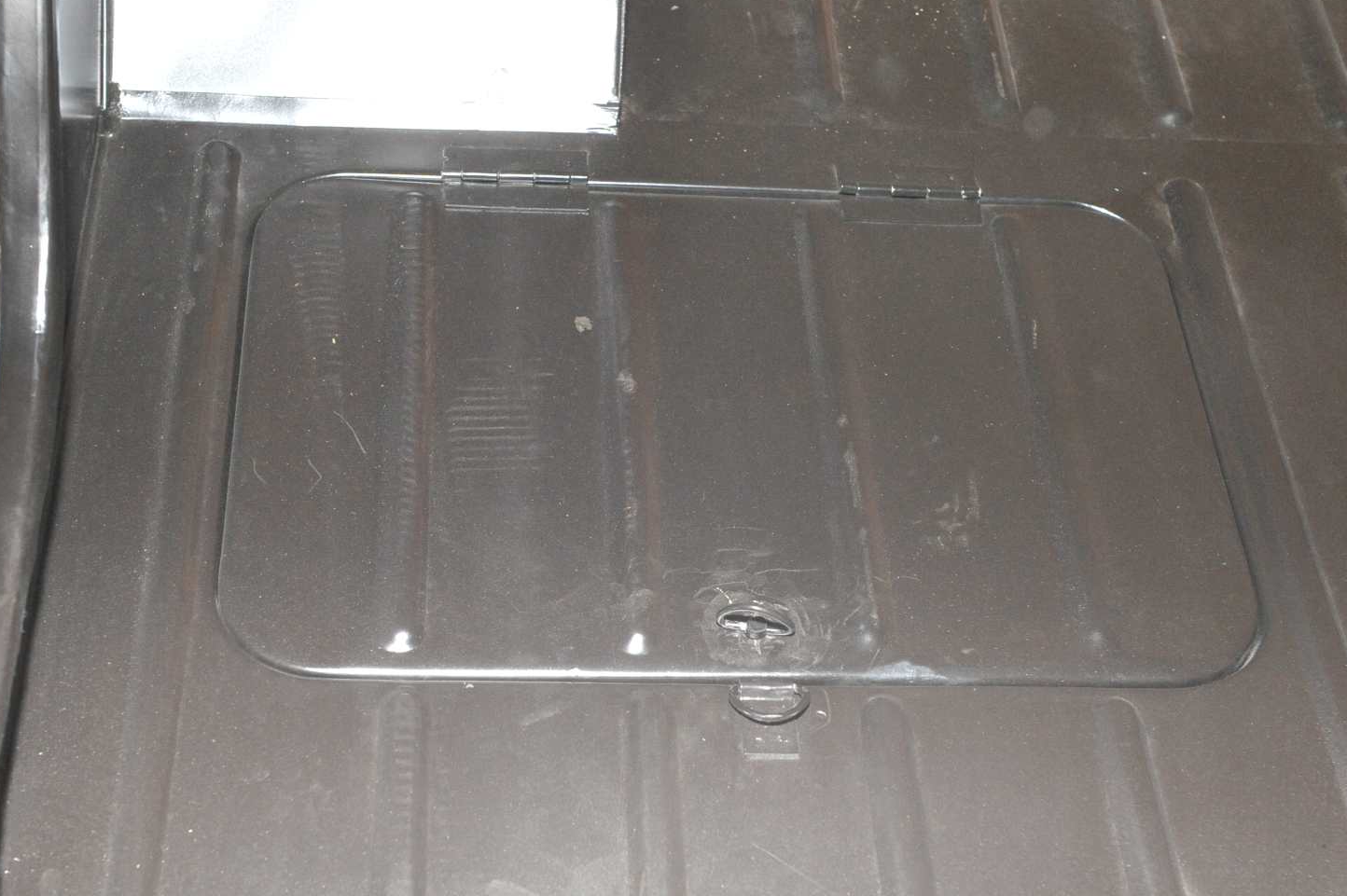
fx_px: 2094
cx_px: 638
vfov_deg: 24.1
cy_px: 549
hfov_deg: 35.6
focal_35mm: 56
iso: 3200
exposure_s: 1/60
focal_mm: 38
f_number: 5.6
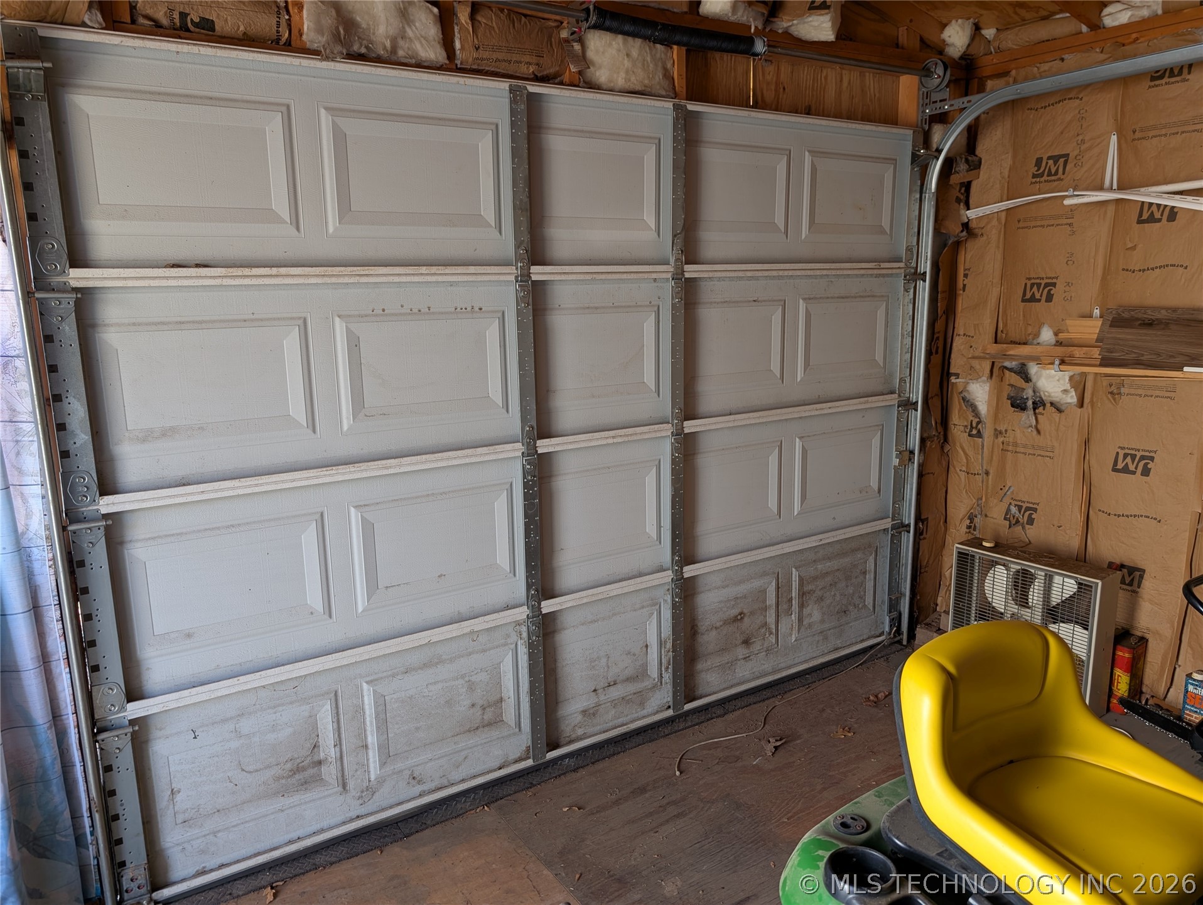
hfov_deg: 71.5
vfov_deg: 56.9
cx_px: 602
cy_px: 452
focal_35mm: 24
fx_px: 835
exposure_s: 1/27.6
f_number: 1.68
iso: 49
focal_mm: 6.9
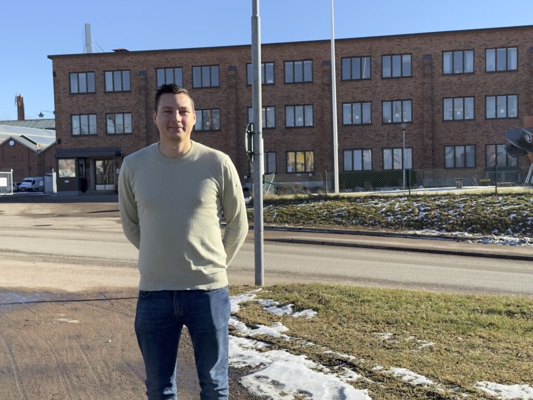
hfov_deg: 39.7
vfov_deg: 30.3
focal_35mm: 48
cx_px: 266
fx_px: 739
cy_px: 200
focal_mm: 6.86
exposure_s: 1/2070
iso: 64
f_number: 1.78
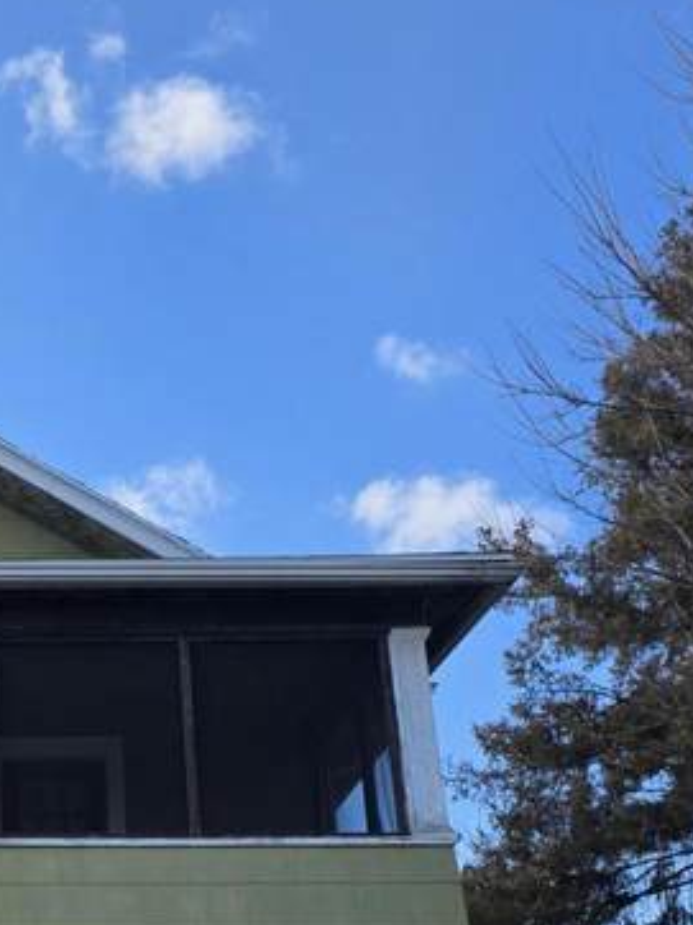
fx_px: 1630
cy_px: 951
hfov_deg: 22.0
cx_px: -161
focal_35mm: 61
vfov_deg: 29.4
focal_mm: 6.3
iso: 80
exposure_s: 1/1839
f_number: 1.7
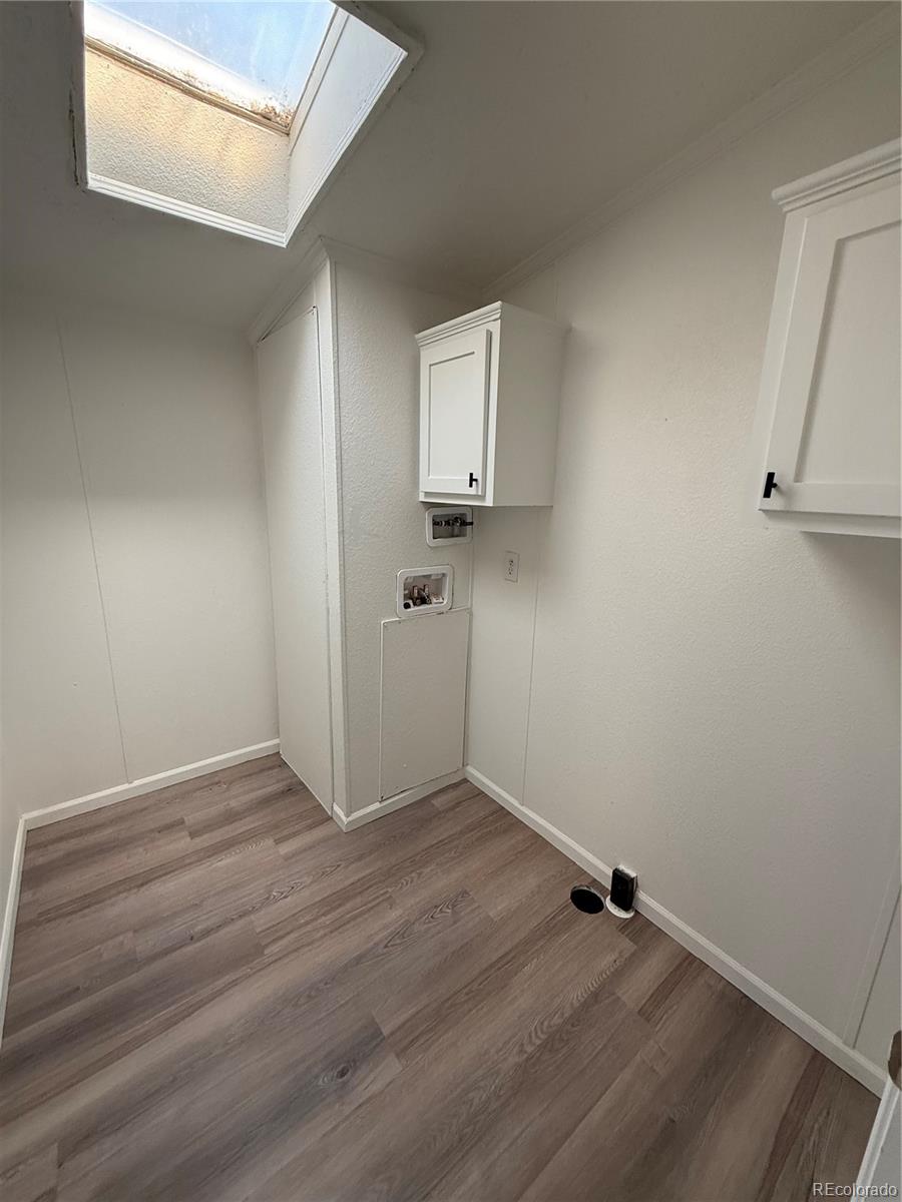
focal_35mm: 14
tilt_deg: -12.4
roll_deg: -3.0
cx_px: 451
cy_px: 601
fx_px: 486
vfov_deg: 102.1
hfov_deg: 85.7
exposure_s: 1/99
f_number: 2.2
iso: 160
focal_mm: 2.22
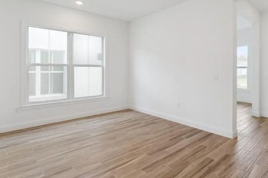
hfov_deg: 79.1
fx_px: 156
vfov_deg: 58.8
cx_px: 174
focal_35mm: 21
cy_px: 68
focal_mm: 14
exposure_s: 1/5
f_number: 8
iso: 160
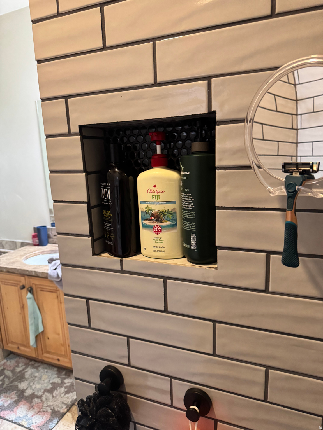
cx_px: 162
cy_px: 215
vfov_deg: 71.6
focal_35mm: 24
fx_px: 299
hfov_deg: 56.8
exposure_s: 1/60
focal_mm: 6.76
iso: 640
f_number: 1.78
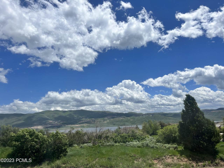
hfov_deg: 67.3
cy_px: 84
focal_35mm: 26
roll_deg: +3.2
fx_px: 168
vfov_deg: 53.1
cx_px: 112
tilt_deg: +13.1
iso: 50
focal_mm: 5.7
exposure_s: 1/9434
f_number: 1.5
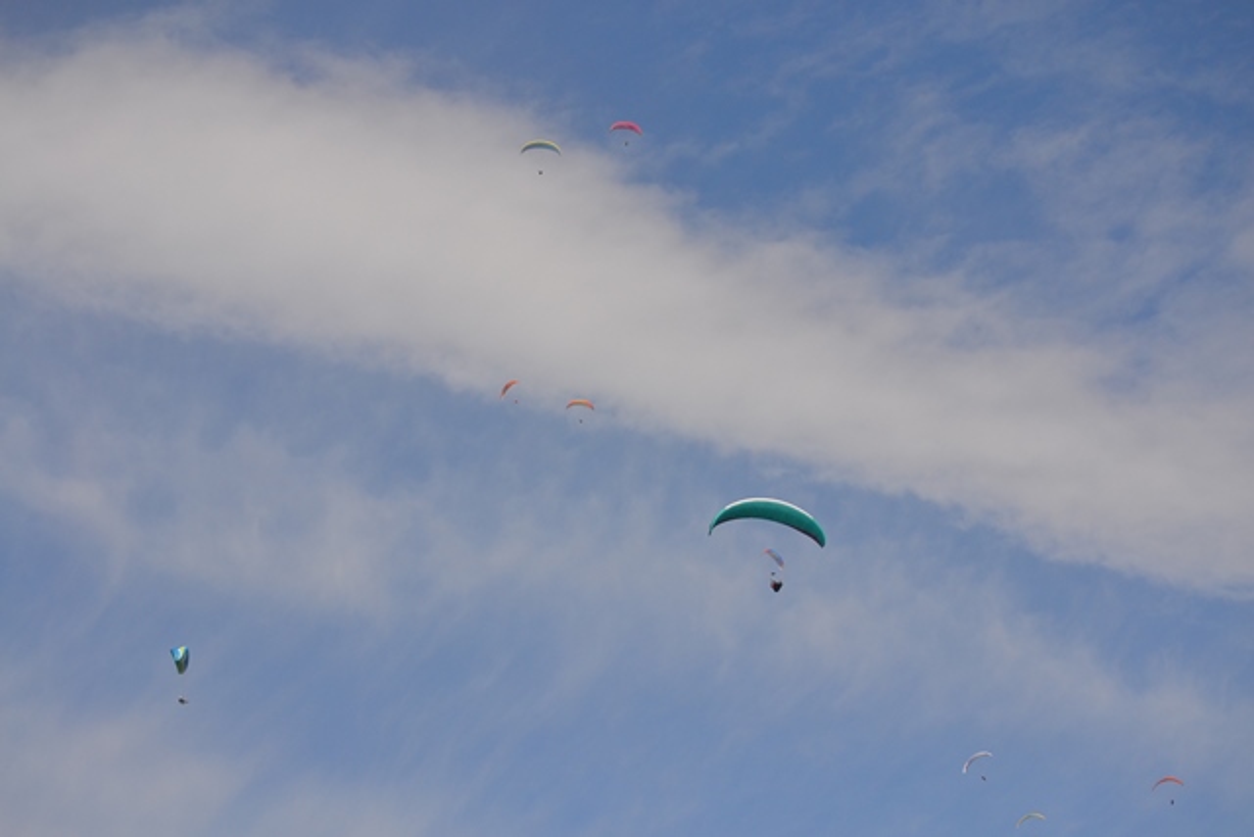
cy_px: 418
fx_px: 2874
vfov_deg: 16.6
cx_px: 627
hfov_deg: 24.6
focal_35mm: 82
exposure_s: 1/2000
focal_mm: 55
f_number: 6.3
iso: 400
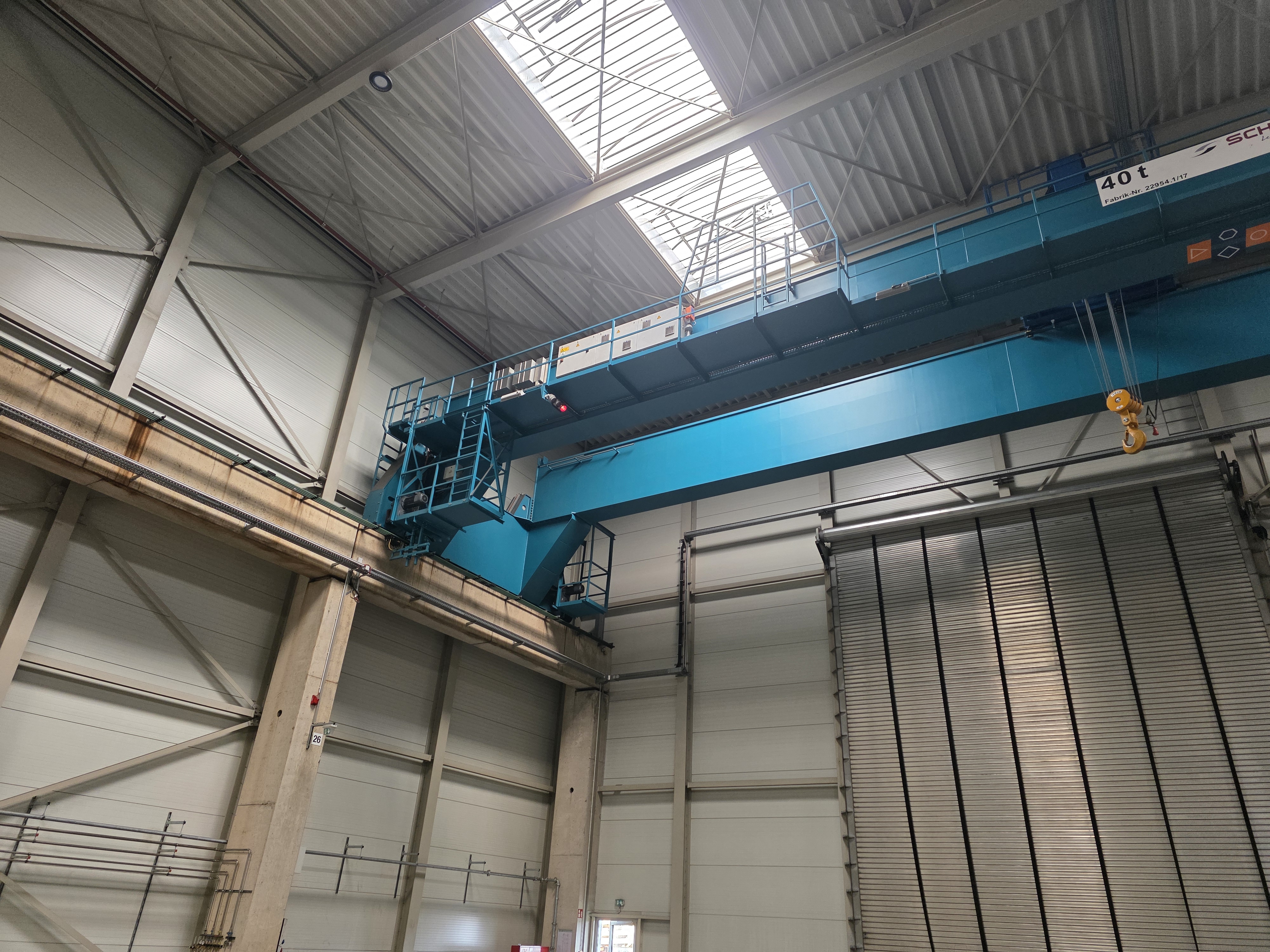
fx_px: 844
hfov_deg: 73.9
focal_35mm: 23
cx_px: 635
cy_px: 476
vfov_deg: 58.9
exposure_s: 1/100
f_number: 1.7
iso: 160
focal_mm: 6.3
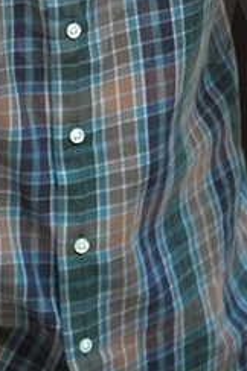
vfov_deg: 1.8
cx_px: 129
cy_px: 14
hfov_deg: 1.2
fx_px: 11703
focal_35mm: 1134
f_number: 2.8
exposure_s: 1/400
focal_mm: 300
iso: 400
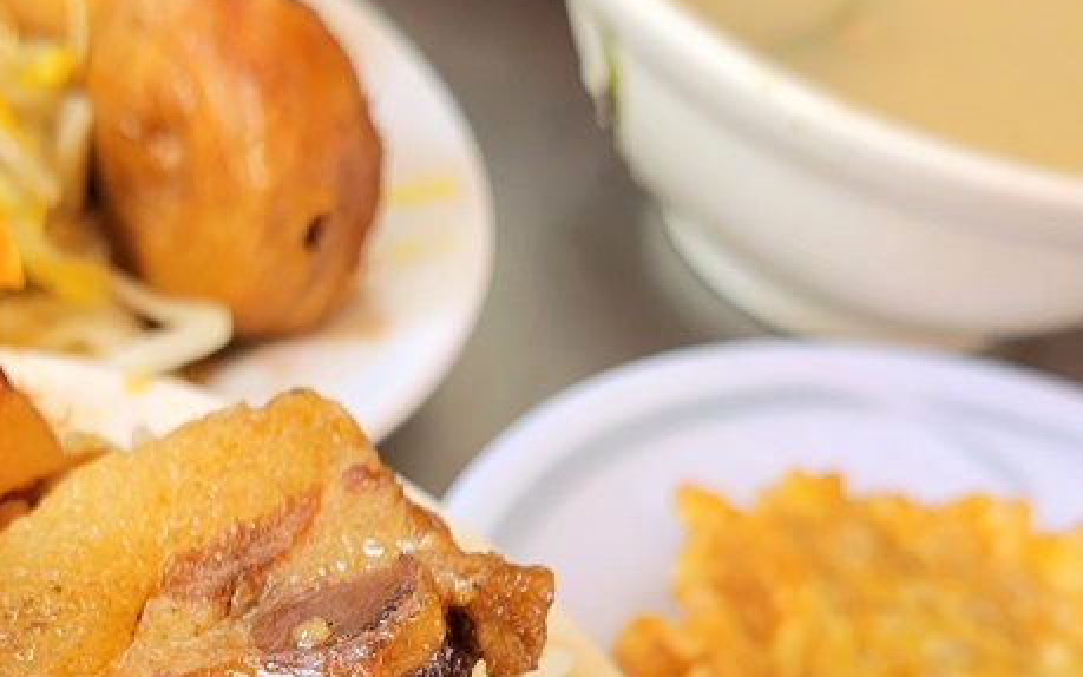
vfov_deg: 17.5
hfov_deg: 28.3
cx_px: 302
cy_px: 748
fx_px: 2125
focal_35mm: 72
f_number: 1.8
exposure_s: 1/120
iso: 125
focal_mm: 5.4
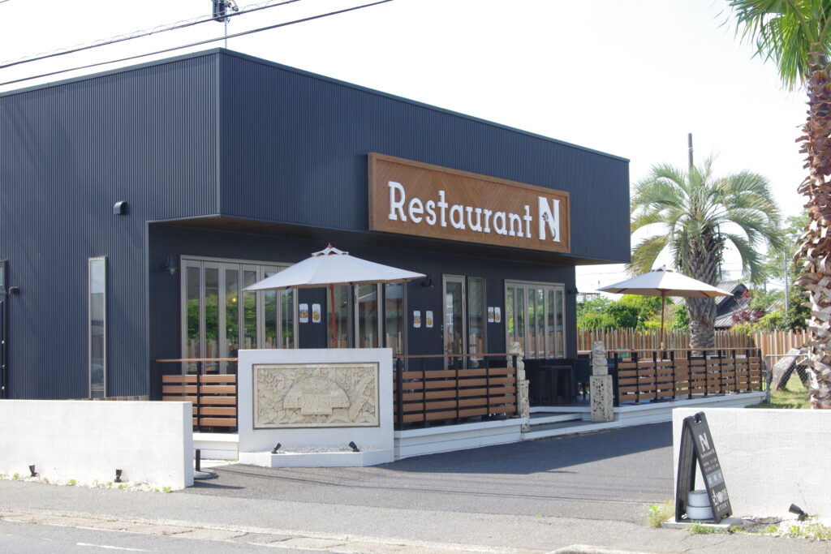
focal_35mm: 57
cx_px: 416
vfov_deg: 23.8
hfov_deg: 35.0
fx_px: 1316
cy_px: 277
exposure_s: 1/125
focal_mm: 38
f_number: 11
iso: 400
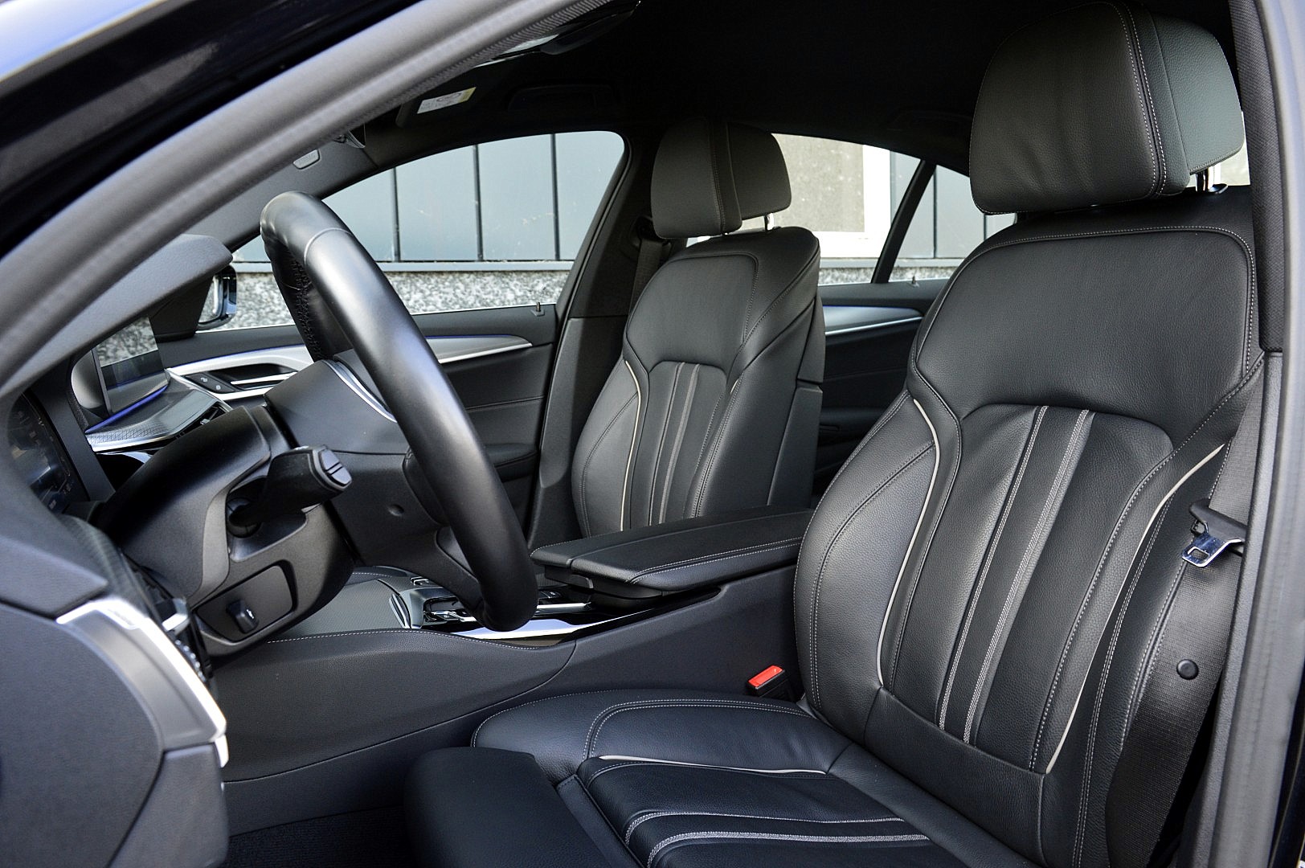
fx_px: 978
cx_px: 652
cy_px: 434
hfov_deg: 67.4
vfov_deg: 47.9
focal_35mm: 27
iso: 800
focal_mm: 18
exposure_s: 1/60
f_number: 6.3
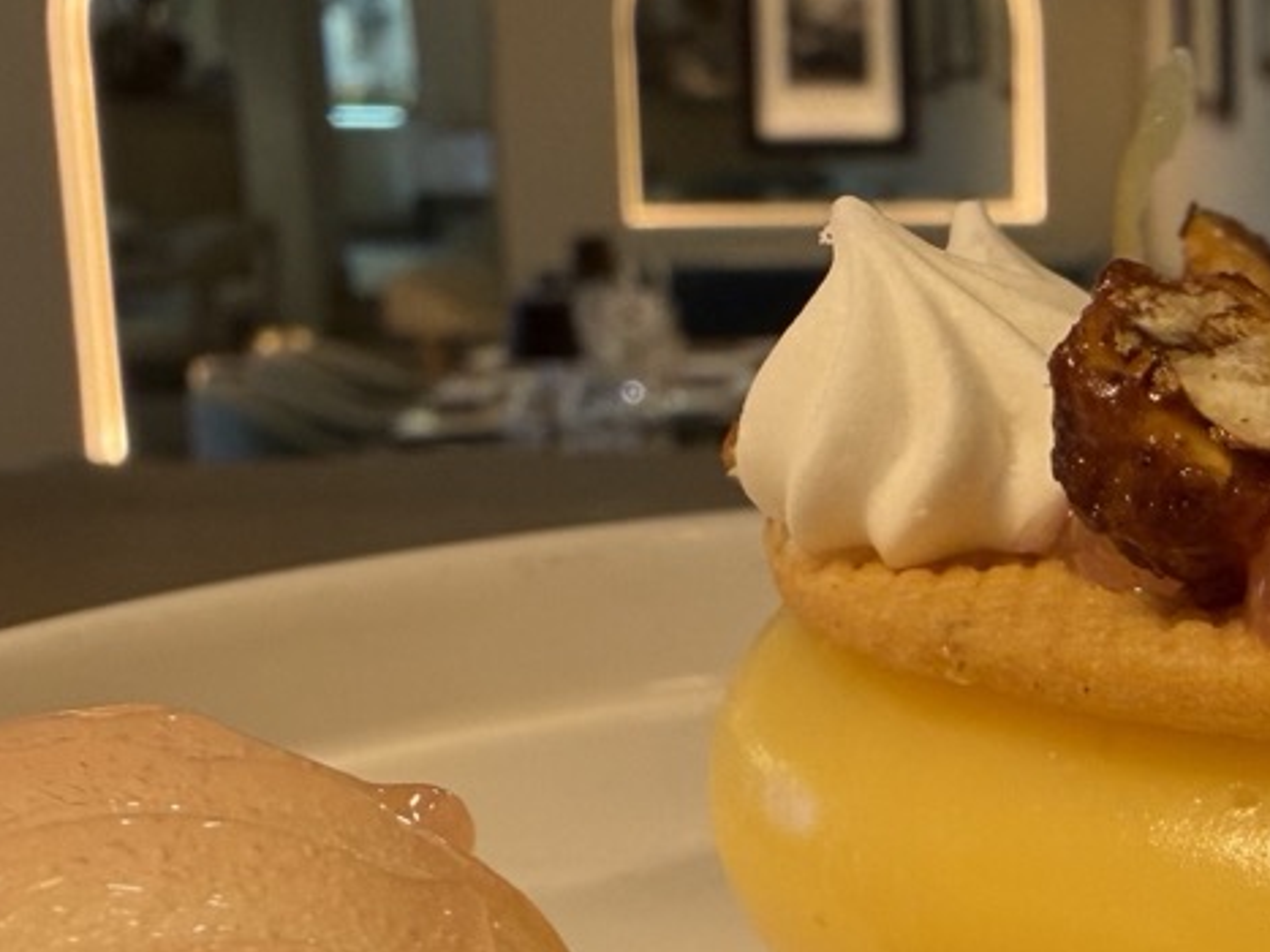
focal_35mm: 72
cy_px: 729
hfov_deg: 24.9
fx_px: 2641
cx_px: 1444
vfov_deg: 20.3
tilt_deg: -12.4
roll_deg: +0.3
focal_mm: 2.22
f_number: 2.2
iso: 160
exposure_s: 1/72
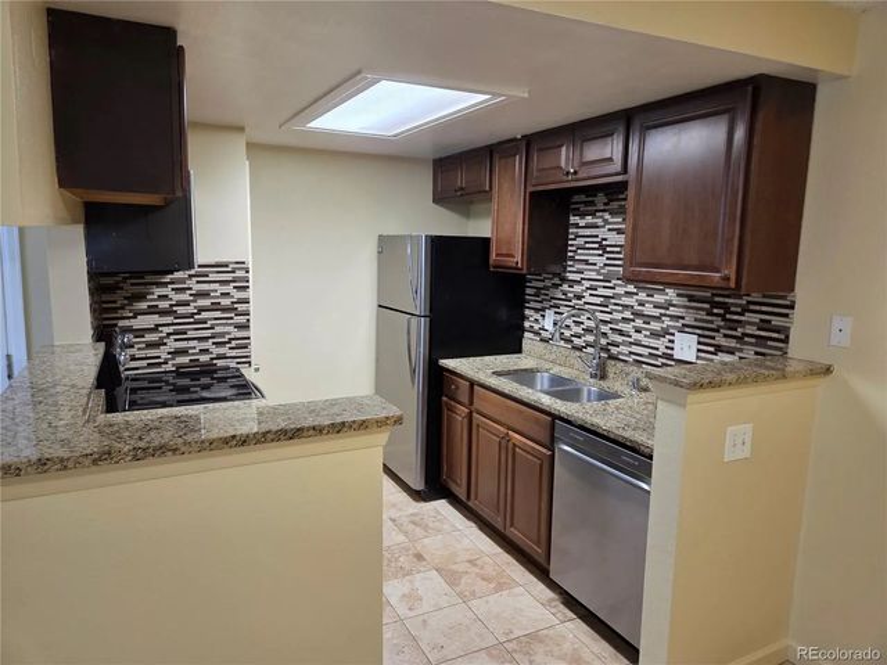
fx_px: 589
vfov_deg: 58.9
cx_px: 444
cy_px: 332
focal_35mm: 23
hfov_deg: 73.9
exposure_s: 1/120
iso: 250
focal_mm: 5.4
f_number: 1.8
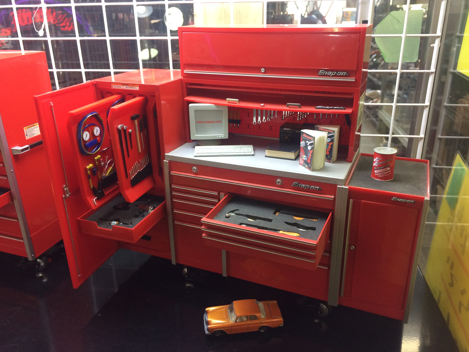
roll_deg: +1.2
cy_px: 176
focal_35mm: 29
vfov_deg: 48.2
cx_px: 234
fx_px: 393
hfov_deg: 61.7
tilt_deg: -21.3
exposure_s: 1/33
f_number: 2.2
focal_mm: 4.15
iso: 80
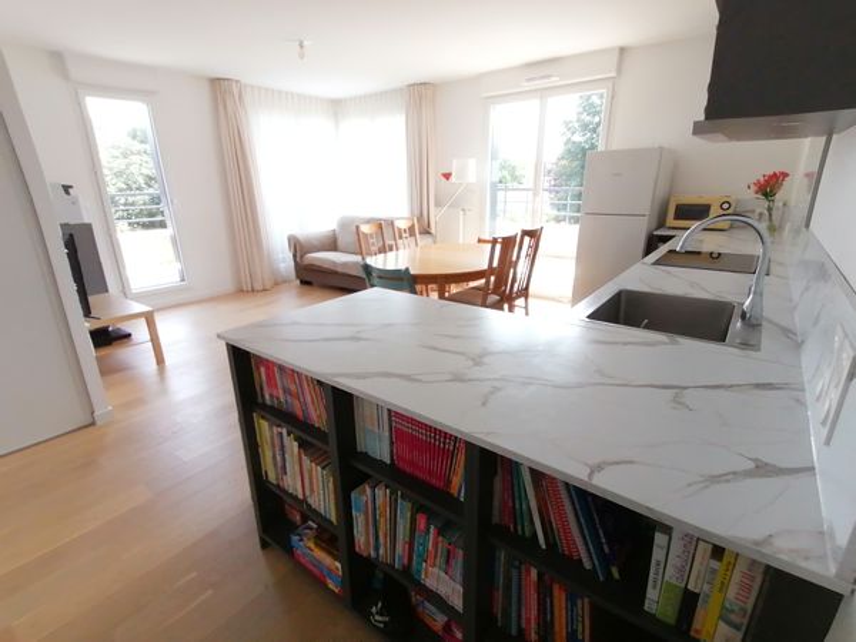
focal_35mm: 17
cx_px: 428
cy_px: 321
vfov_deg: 74.7
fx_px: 420
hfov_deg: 91.0
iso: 100
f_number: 2.4
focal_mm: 2.7
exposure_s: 1/100
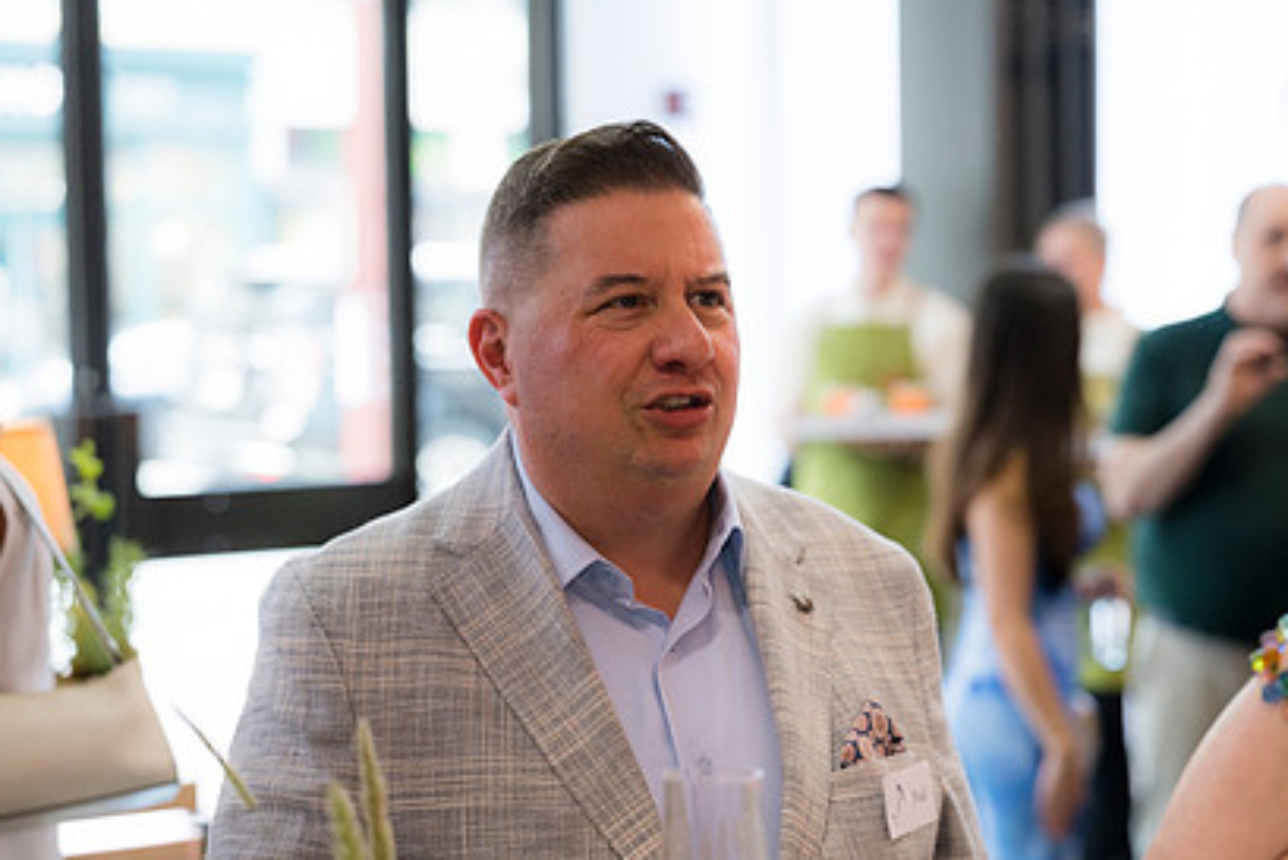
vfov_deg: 17.5
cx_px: 794
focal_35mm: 78
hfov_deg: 25.9
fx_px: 2791
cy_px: 515
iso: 400
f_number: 2.2
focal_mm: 55
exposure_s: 1/160
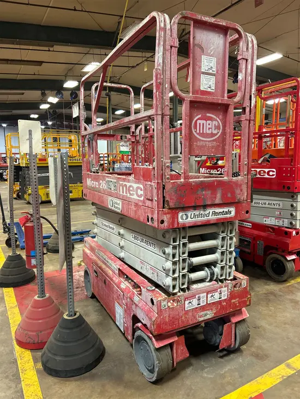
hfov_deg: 53.1
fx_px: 300
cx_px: 150
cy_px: 200
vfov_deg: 67.3
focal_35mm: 26
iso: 200
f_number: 1.5
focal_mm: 5.7
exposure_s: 1/60
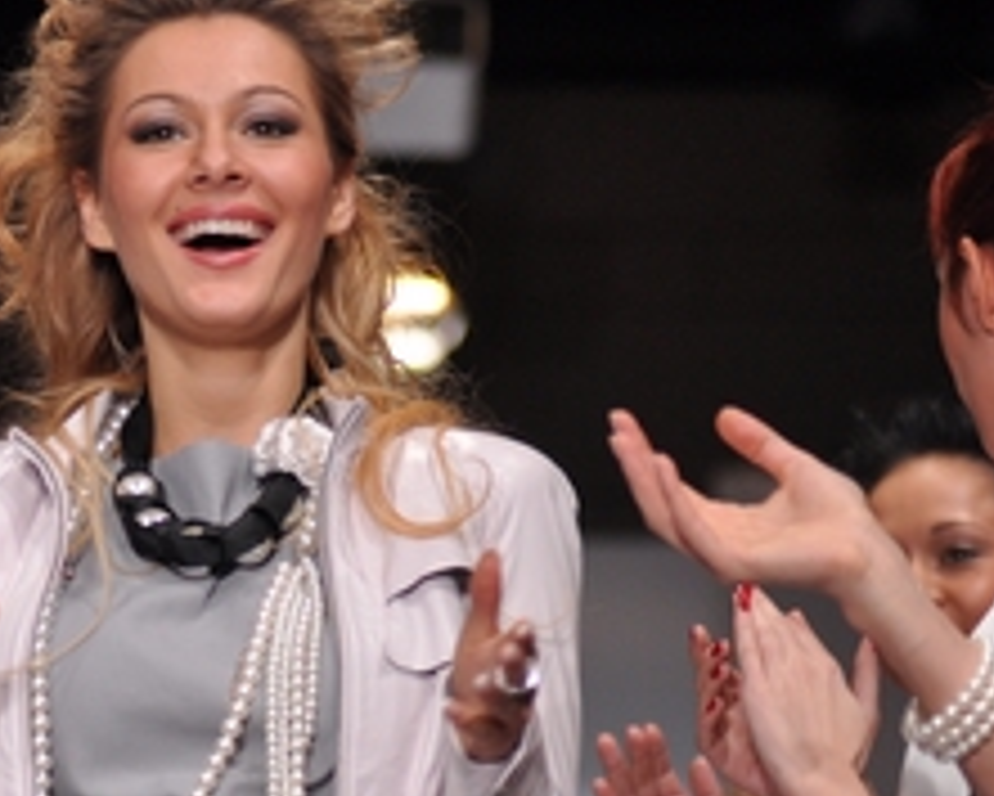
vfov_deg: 5.8
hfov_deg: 7.3
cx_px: 202
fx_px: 7799
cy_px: 474
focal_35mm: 265
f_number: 3.2
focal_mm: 80
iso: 800
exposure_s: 1/250
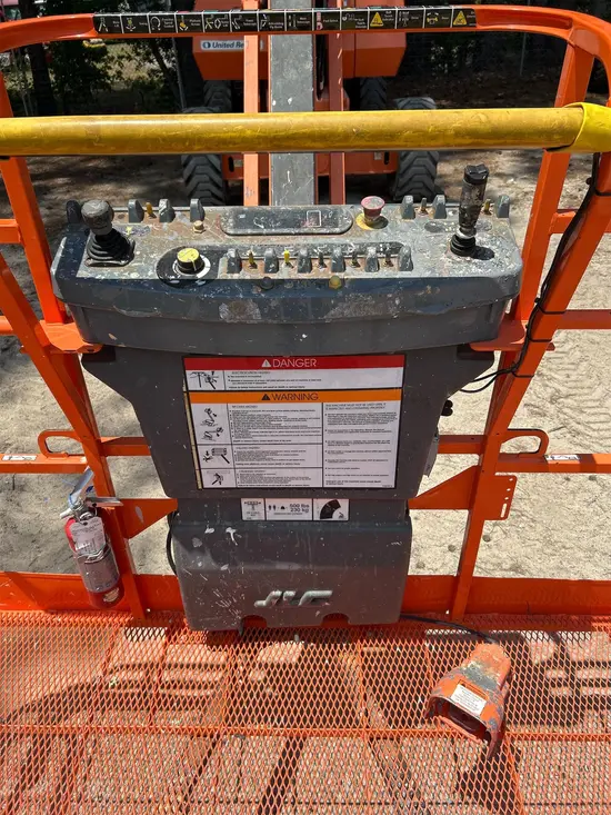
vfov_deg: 67.3
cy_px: 408
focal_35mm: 26
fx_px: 612
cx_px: 306
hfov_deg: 53.1
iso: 50
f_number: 1.5
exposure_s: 1/3165
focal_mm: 5.7
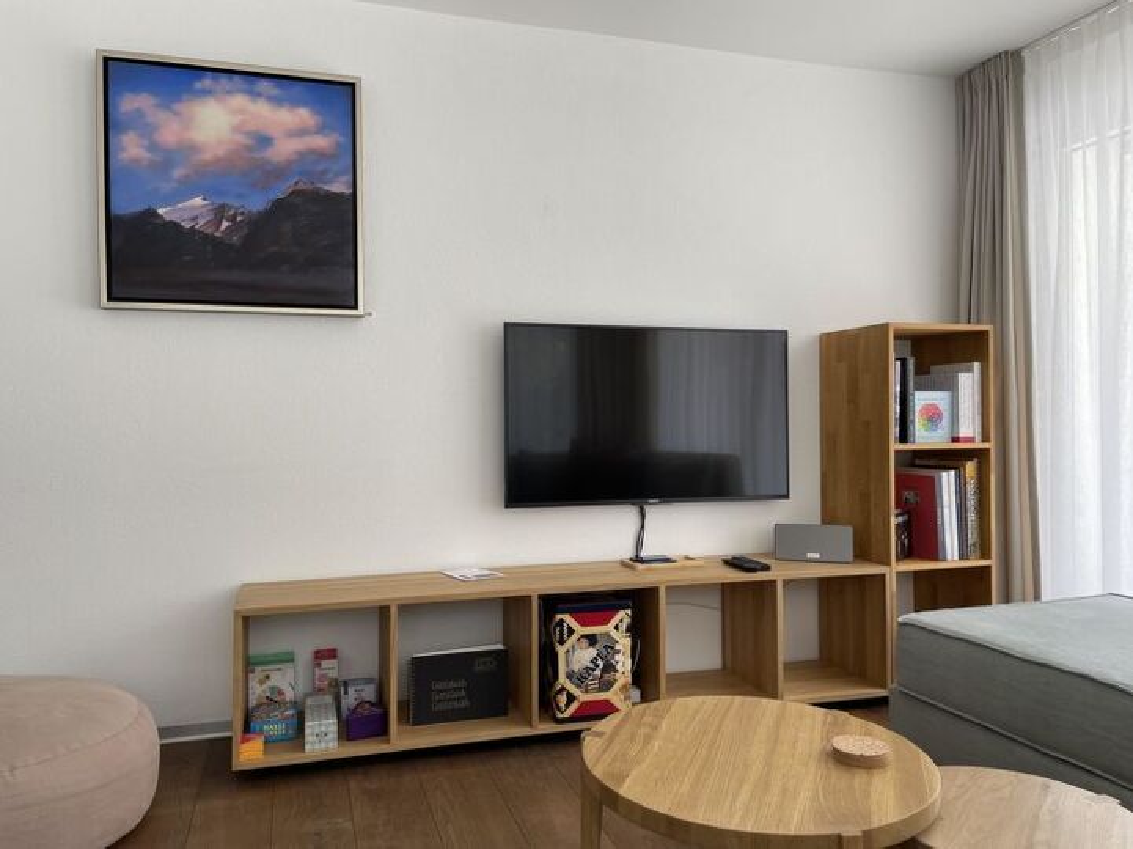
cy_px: 424
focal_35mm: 26
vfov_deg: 53.0
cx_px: 566
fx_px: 851
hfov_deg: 67.3
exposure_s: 1/266
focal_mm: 4.2
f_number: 1.6
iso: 32
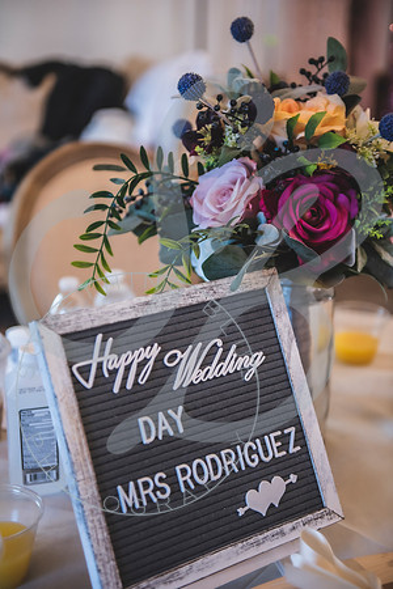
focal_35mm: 56
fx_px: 917
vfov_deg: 35.6
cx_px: 196
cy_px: 294
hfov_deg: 24.2
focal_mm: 56
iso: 1000
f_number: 2.8
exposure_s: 1/125
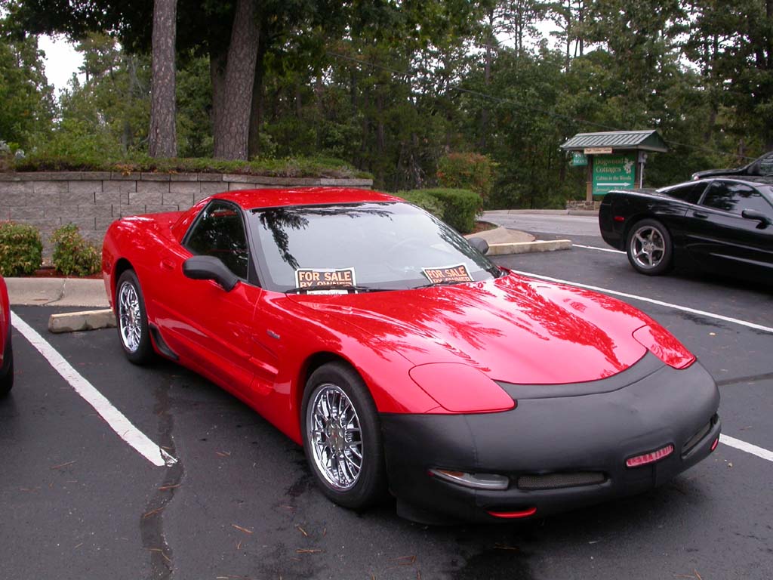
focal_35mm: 38
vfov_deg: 37.7
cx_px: 386
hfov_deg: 49.0
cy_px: 290
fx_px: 849
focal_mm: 7.85
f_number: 4.7
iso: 100
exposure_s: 1/107
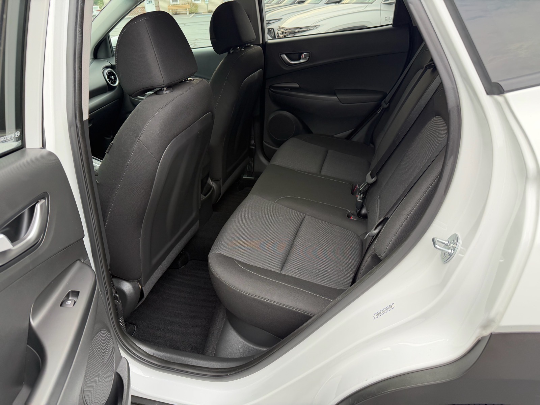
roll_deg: +4.4
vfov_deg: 56.8
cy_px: 202
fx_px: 374
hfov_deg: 71.6
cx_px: 270
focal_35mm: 24
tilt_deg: -27.1
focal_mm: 6.76
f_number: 1.78
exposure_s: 1/186
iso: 100
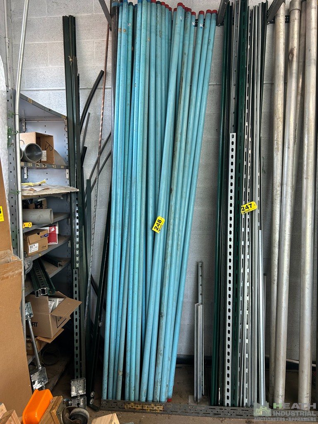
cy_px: 212
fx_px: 318
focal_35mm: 26
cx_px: 159
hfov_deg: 53.1
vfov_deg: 67.3
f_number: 1.5
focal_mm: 5.7
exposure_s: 1/120
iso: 125
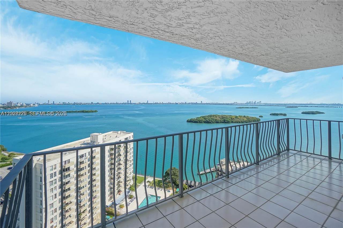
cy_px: 114
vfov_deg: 77.3
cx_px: 172
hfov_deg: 100.4
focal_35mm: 15
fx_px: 143
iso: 100
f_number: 8
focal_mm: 10
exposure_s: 1/250
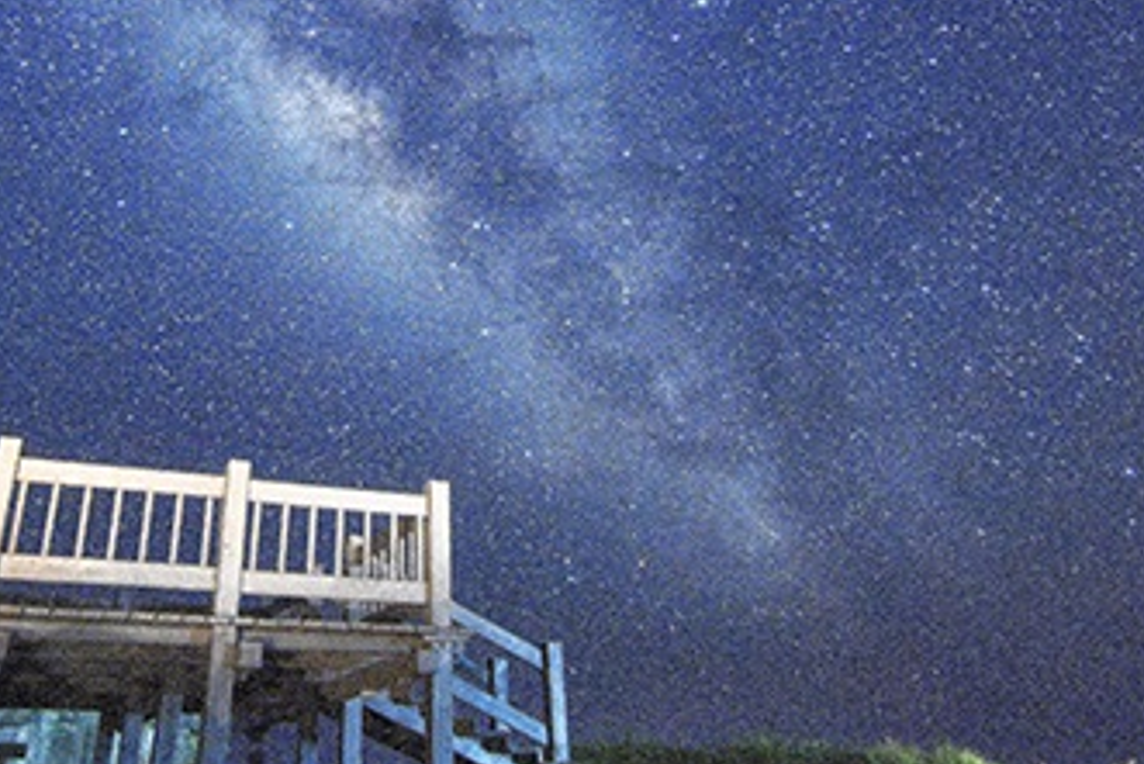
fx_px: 951
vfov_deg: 42.2
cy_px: 176
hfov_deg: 60.7
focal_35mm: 30
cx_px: 391
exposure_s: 30
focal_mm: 11
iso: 4000
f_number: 2.8
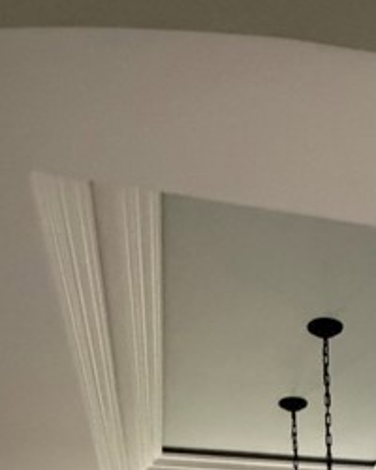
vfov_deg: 24.3
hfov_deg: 25.8
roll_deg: +1.1
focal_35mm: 56
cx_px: 376
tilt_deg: -1.7
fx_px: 779
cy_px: 744
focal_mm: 2.22
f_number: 2.2
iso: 1000
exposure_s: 1/60
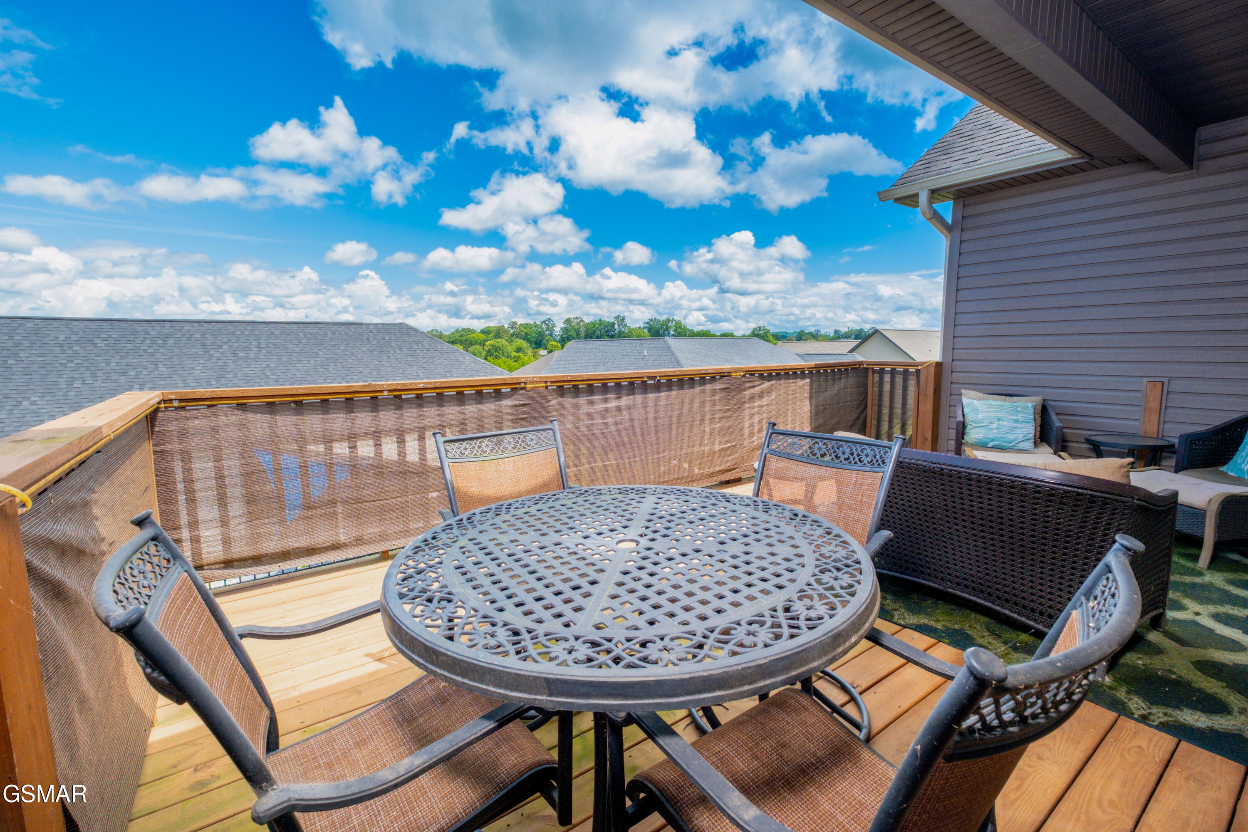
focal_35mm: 15
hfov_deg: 100.4
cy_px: 416
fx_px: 520
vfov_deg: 77.3
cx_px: 624
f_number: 8
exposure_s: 1/250
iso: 200
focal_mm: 10
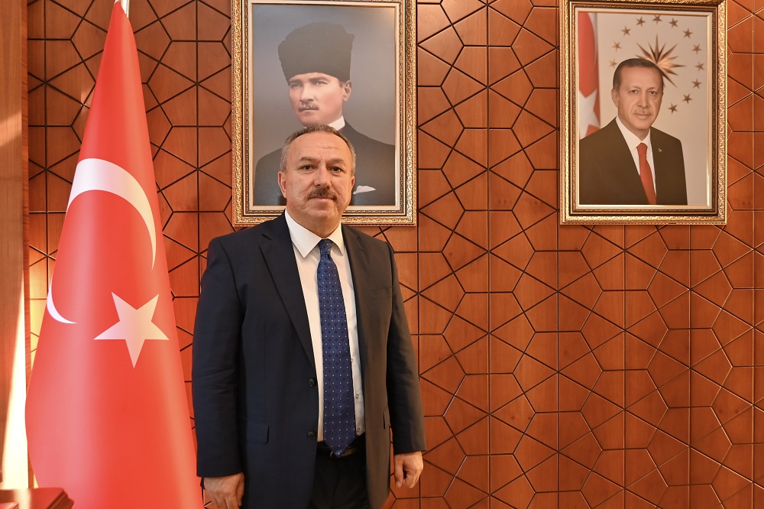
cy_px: 254
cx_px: 382
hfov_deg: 61.9
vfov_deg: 43.6
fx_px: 636
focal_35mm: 30
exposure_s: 1/60
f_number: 4
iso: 1000
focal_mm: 20
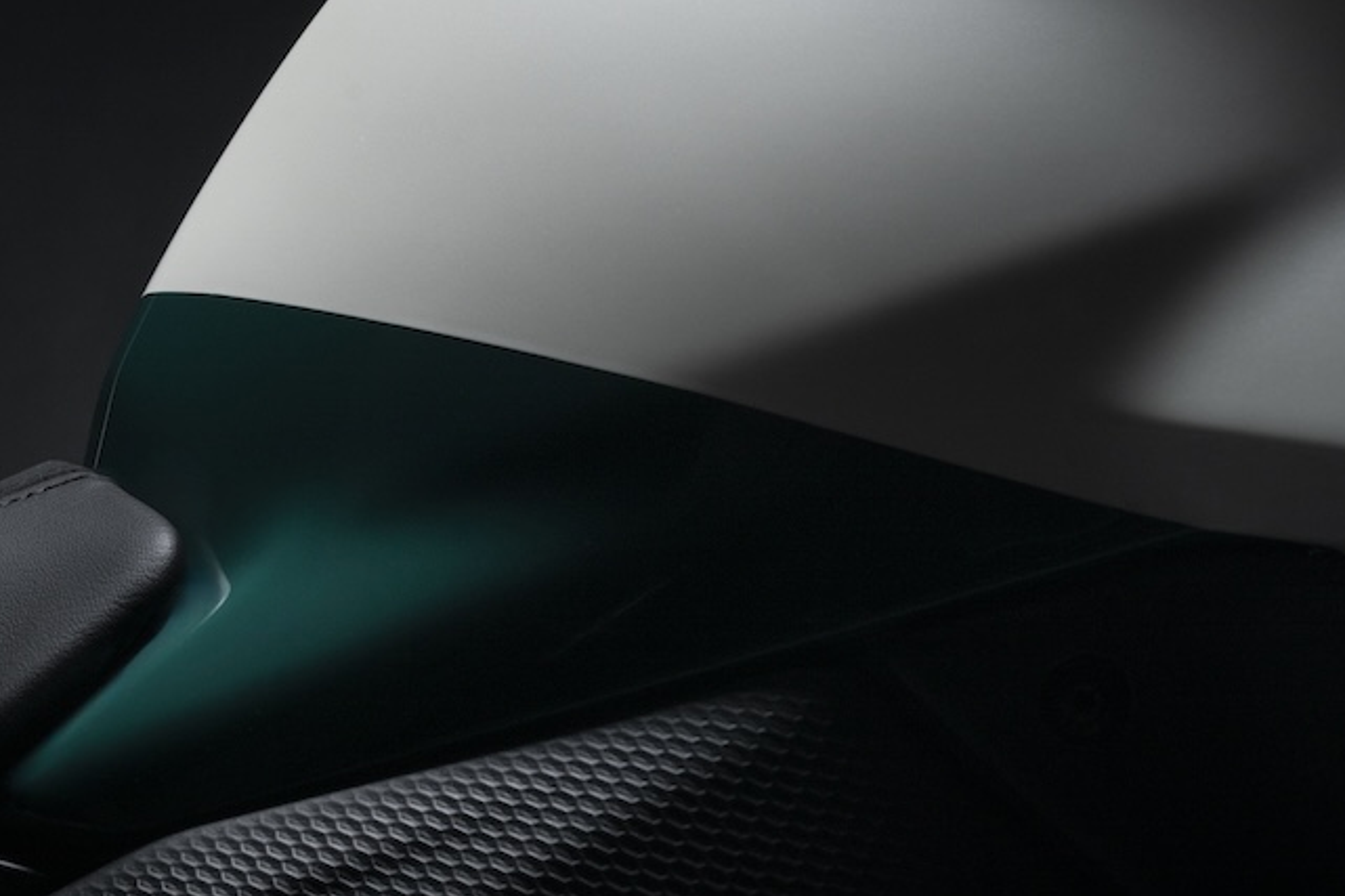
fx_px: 4893
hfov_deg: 15.6
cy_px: 231
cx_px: 554
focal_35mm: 131
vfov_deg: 10.4
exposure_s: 1/160
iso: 100
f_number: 11
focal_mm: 70
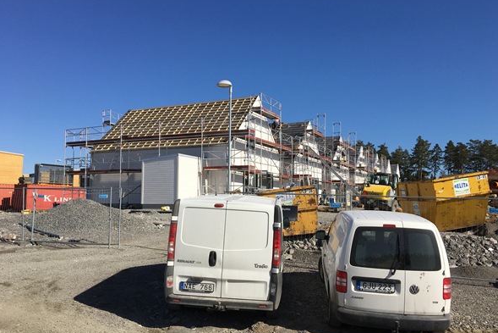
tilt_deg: +3.5
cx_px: 254
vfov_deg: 42.3
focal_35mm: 31
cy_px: 183
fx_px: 429
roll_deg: -1.3
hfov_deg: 60.3
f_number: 2.2
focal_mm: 4.15
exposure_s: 1/2481
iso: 25
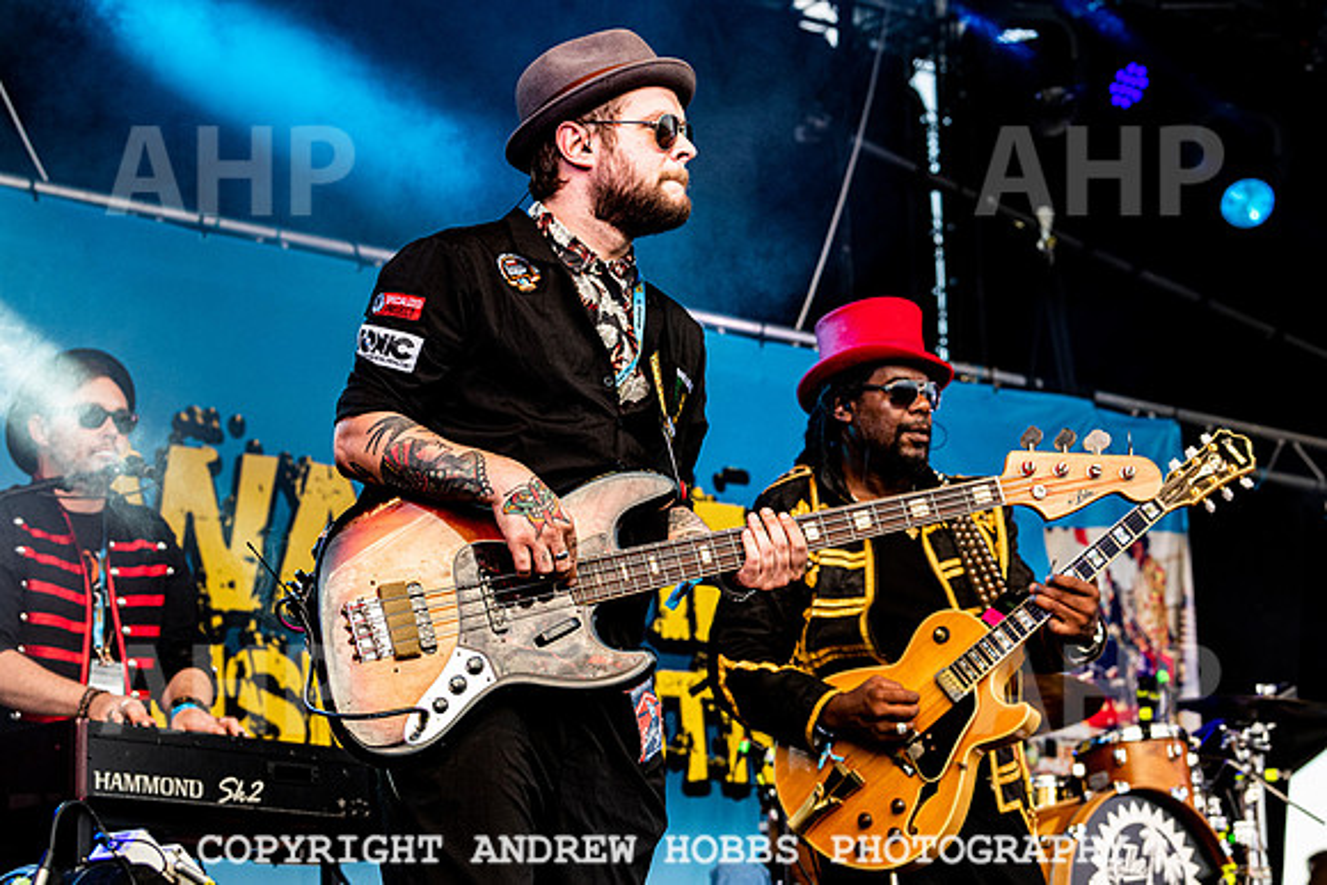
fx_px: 3479
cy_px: 383
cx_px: 798
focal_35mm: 94
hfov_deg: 21.6
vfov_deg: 14.5
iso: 1000
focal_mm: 75
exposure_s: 1/500
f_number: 5
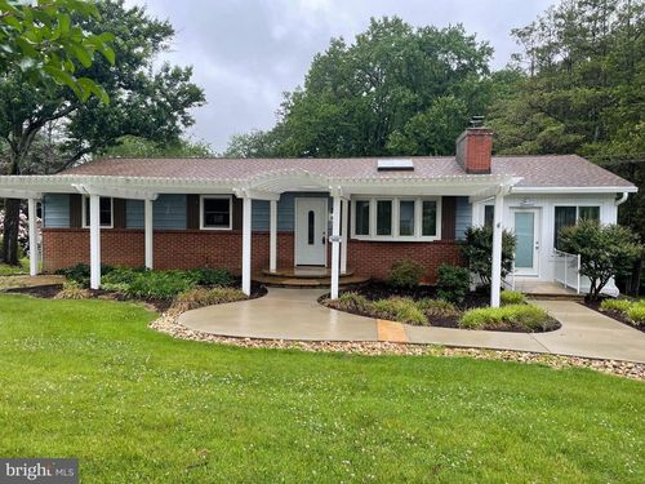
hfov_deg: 67.3
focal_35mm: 26
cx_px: 322
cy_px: 242
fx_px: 484
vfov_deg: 53.1
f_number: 1.6
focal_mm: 4.2
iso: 32
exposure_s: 1/277
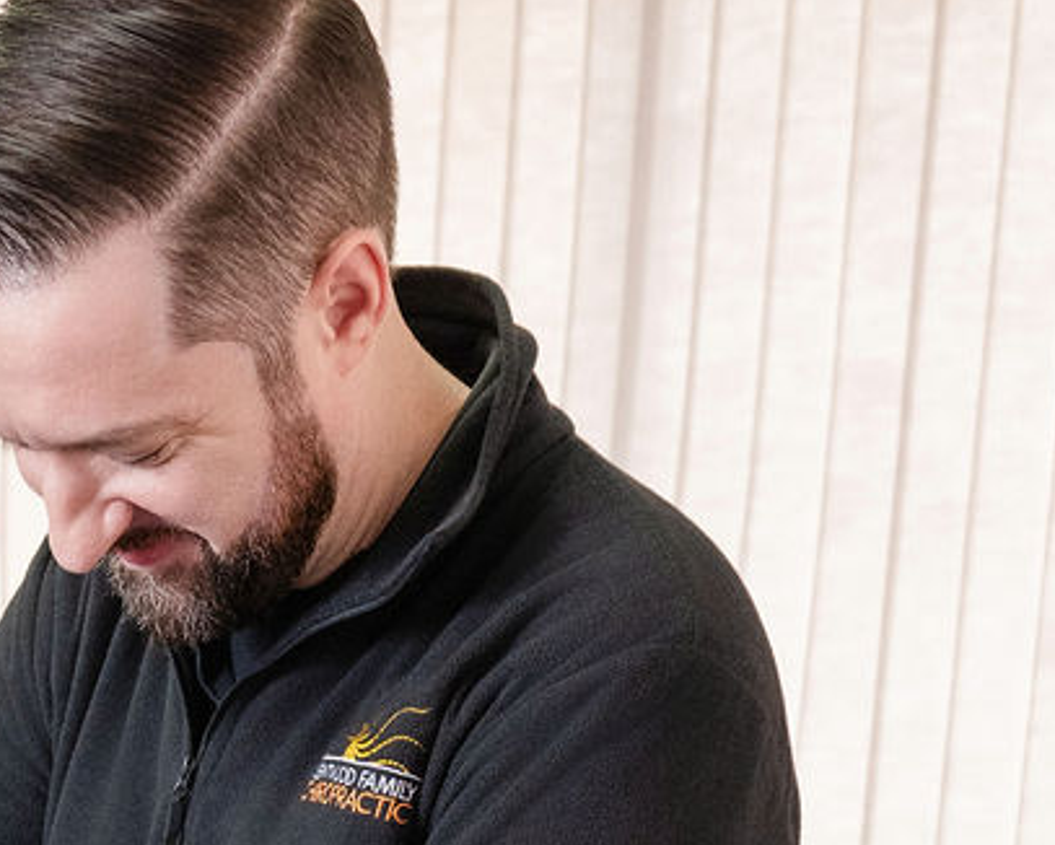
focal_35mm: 85
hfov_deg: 20.9
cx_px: -220
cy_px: 1757
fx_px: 2655
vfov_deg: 14.5
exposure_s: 1/200
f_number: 5
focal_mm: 24
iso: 1000
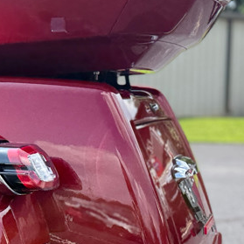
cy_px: 176
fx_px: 646
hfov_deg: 19.0
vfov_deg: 21.3
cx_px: -112
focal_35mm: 81
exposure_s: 1/2703
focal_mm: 6.76
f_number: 1.78
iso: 100
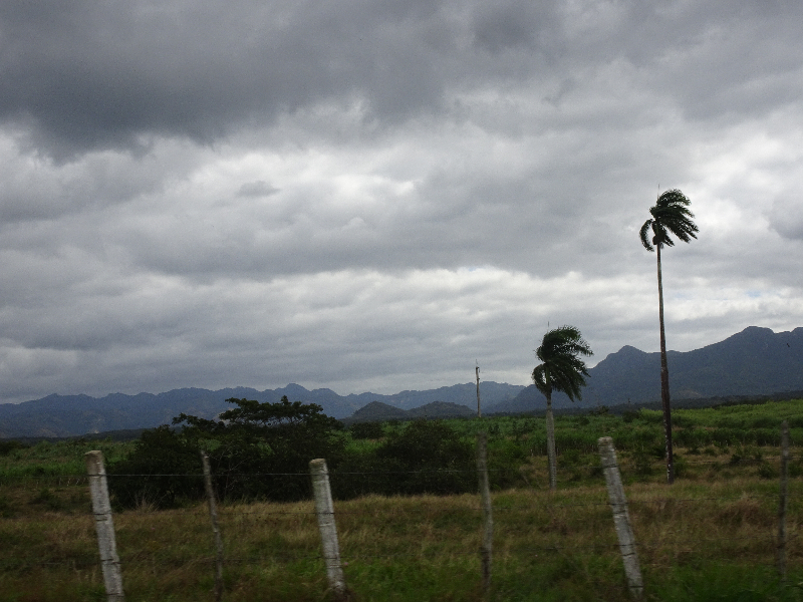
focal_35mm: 50
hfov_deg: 38.2
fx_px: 1160
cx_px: 402
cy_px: 301
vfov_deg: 29.1
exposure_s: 1/800
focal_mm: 8.51
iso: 80
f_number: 4.5
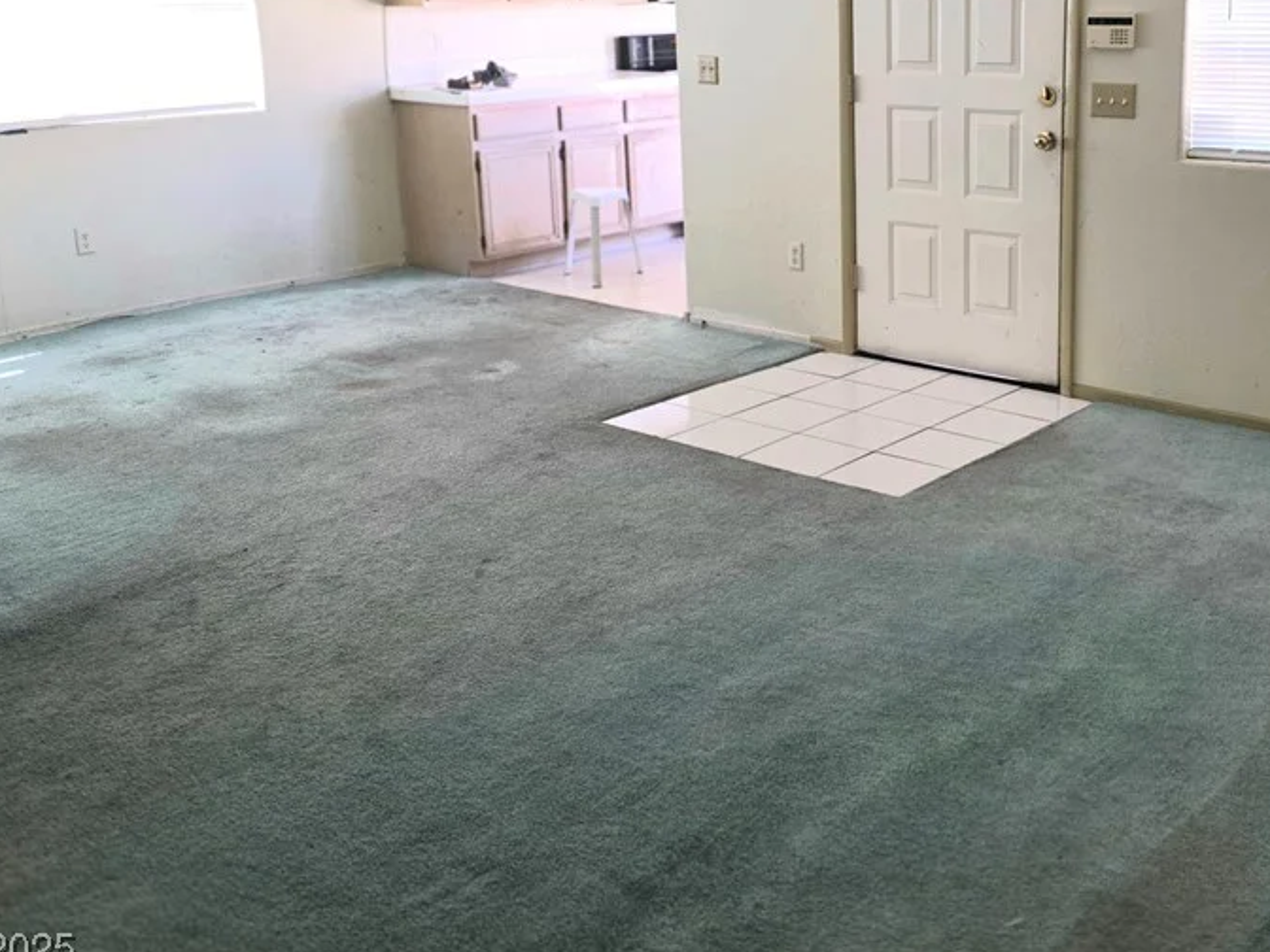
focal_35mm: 35
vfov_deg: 39.8
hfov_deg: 51.6
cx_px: 851
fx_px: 1284
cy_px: 265
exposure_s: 1/120
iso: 100
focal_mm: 6.3
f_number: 1.7
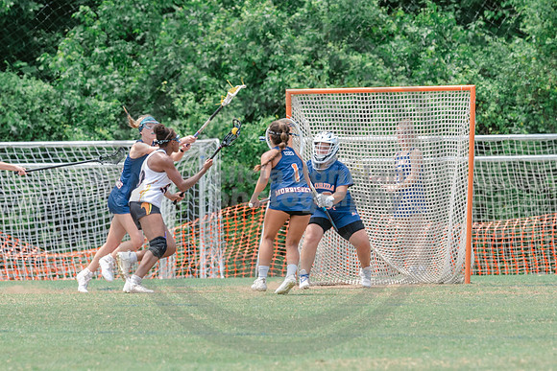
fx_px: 7665
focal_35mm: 495
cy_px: 230
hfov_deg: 4.2
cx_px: 291
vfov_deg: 2.8
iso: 400
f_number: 5
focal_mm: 200
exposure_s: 1/1600
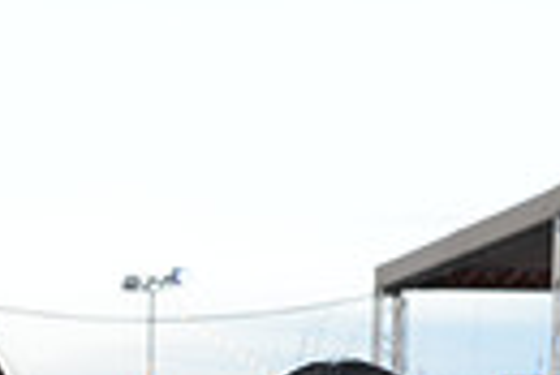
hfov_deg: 12.4
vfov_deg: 8.1
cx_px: -155
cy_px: 756
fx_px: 2507
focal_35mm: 161
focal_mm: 36
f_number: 7.1
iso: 800
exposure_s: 1/80
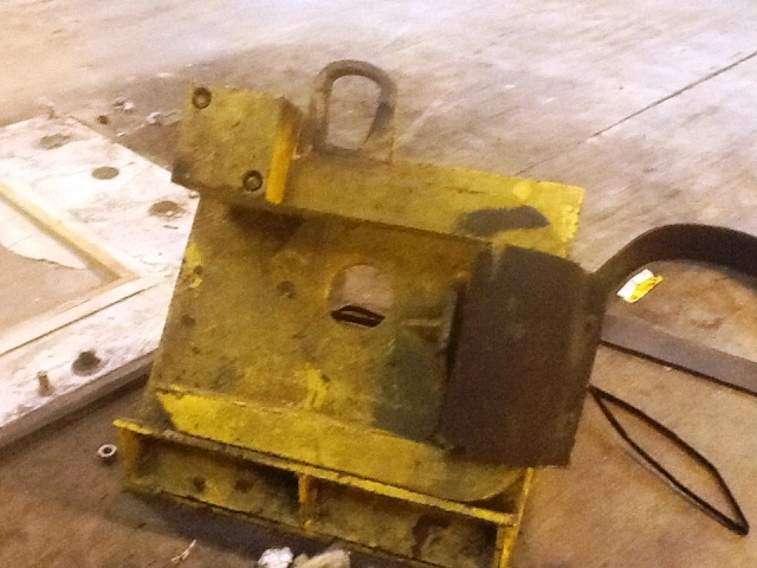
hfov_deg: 56.8
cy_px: 284
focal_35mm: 32
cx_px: 378
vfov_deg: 44.2
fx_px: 700
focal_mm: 2.03
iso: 500
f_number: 2.4
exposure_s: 1/20
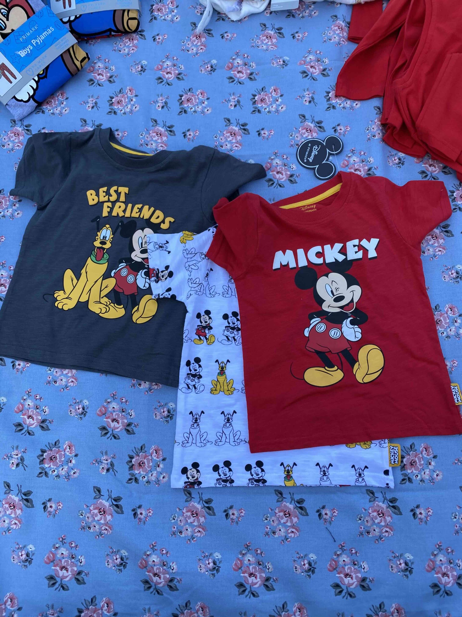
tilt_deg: -76.5
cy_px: 308
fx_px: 463
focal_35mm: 26
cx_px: 231
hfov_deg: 53.1
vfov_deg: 67.3
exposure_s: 1/213
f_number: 1.8
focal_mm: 4.25
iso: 32
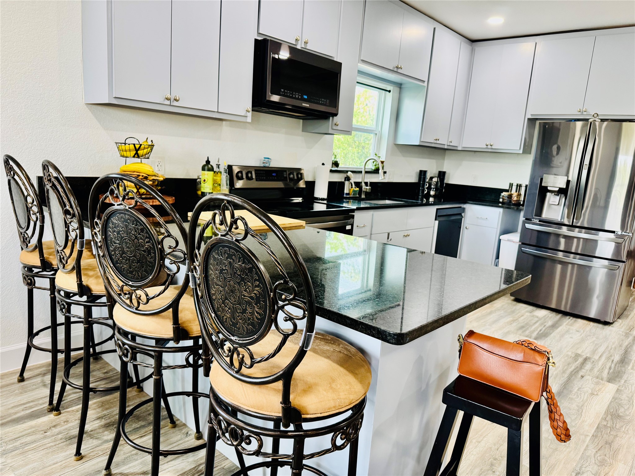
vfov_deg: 56.8
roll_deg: -4.0
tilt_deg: -10.3
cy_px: 238
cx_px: 318
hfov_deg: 71.6
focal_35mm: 24
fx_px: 440
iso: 200
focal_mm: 6.76
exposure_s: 1/60
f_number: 1.78
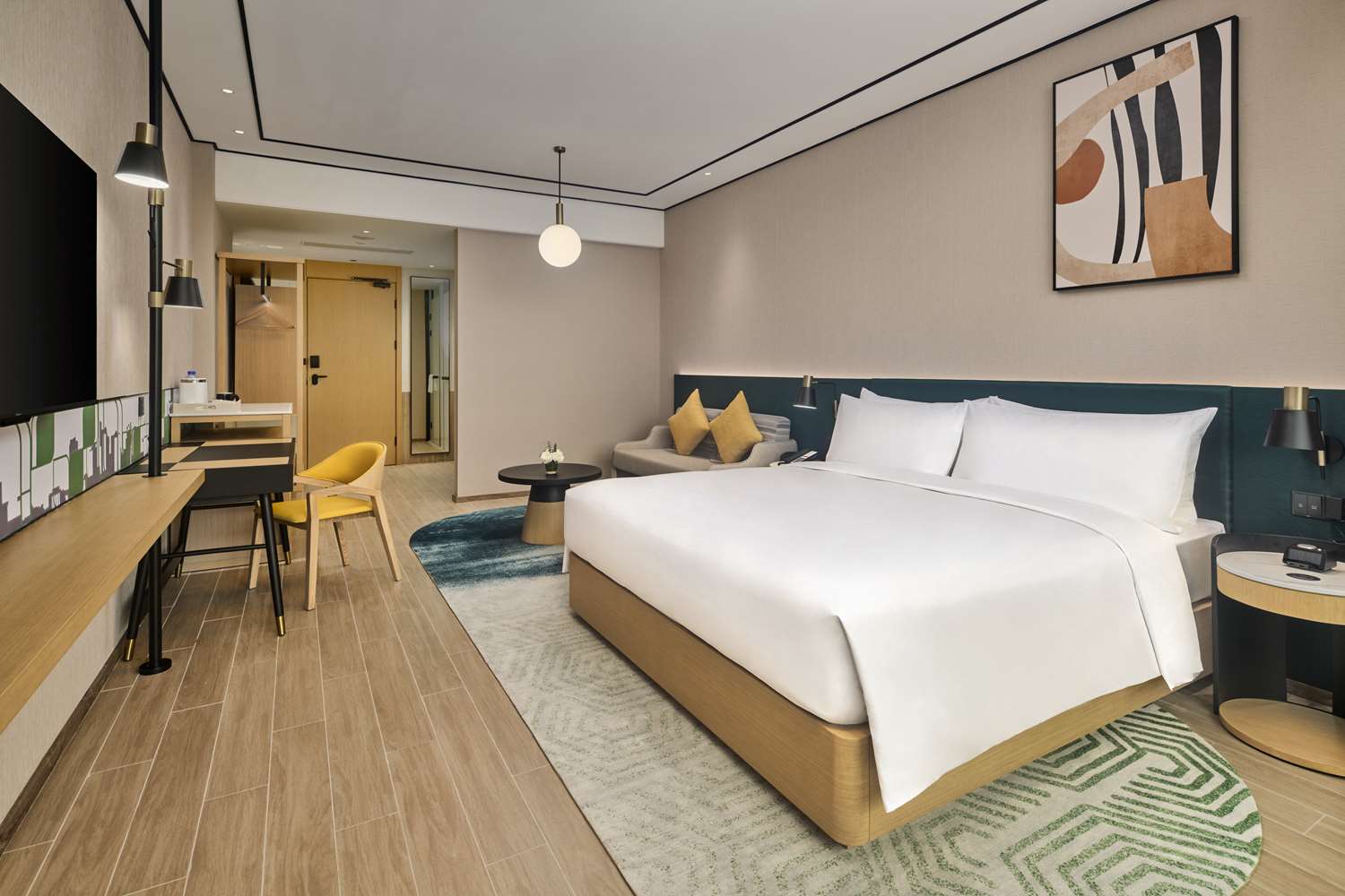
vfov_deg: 70.4
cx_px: 672
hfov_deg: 93.3
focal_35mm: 17
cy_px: 448
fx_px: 635
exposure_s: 1/60
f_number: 11
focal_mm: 17
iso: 200
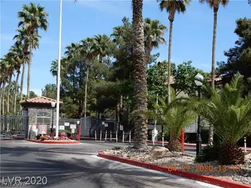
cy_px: 94
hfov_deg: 38.2
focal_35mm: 50
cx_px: 126
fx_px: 363
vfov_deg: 29.1
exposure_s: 1/500
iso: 80
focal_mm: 8.9
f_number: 4
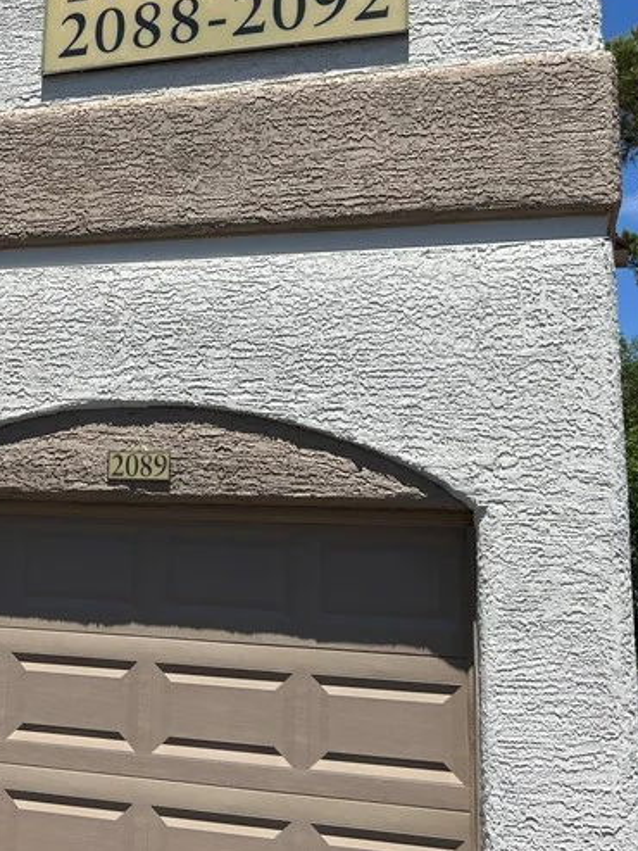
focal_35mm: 54
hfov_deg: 25.2
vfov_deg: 35.5
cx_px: -55
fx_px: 1326
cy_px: 362
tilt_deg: +12.9
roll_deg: -3.5
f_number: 1.5
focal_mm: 5.7
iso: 50
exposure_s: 1/6579
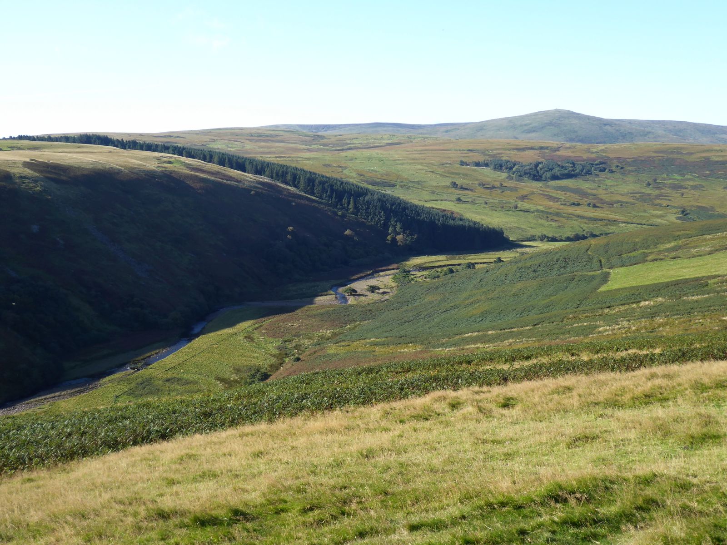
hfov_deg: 38.9
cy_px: 272
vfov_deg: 29.7
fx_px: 1029
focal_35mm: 49
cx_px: 364
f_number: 4
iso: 80
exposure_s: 1/250
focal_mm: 8.4
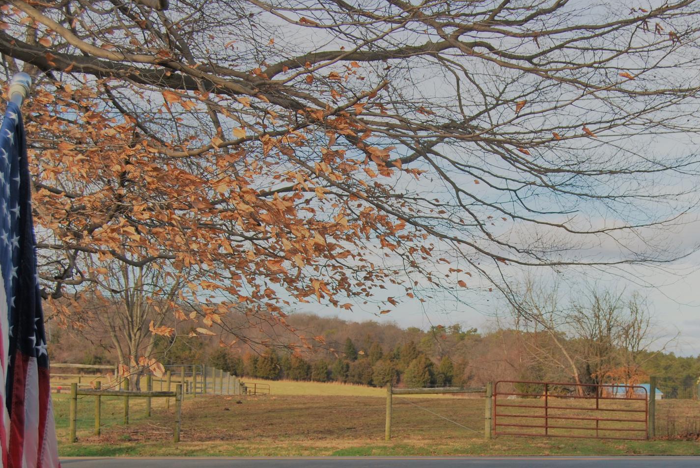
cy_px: 303
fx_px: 1343
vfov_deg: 19.7
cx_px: 472
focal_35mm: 69
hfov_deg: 29.0
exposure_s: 1/200
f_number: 7.1
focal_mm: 32
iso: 100
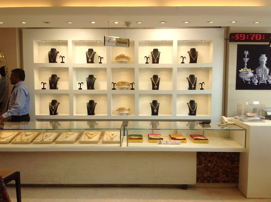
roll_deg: -1.1
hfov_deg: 52.7
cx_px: 136
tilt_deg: -4.4
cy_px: 101
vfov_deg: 40.6
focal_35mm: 35
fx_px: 274
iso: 50
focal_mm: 4.28
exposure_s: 1/256
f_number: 2.4
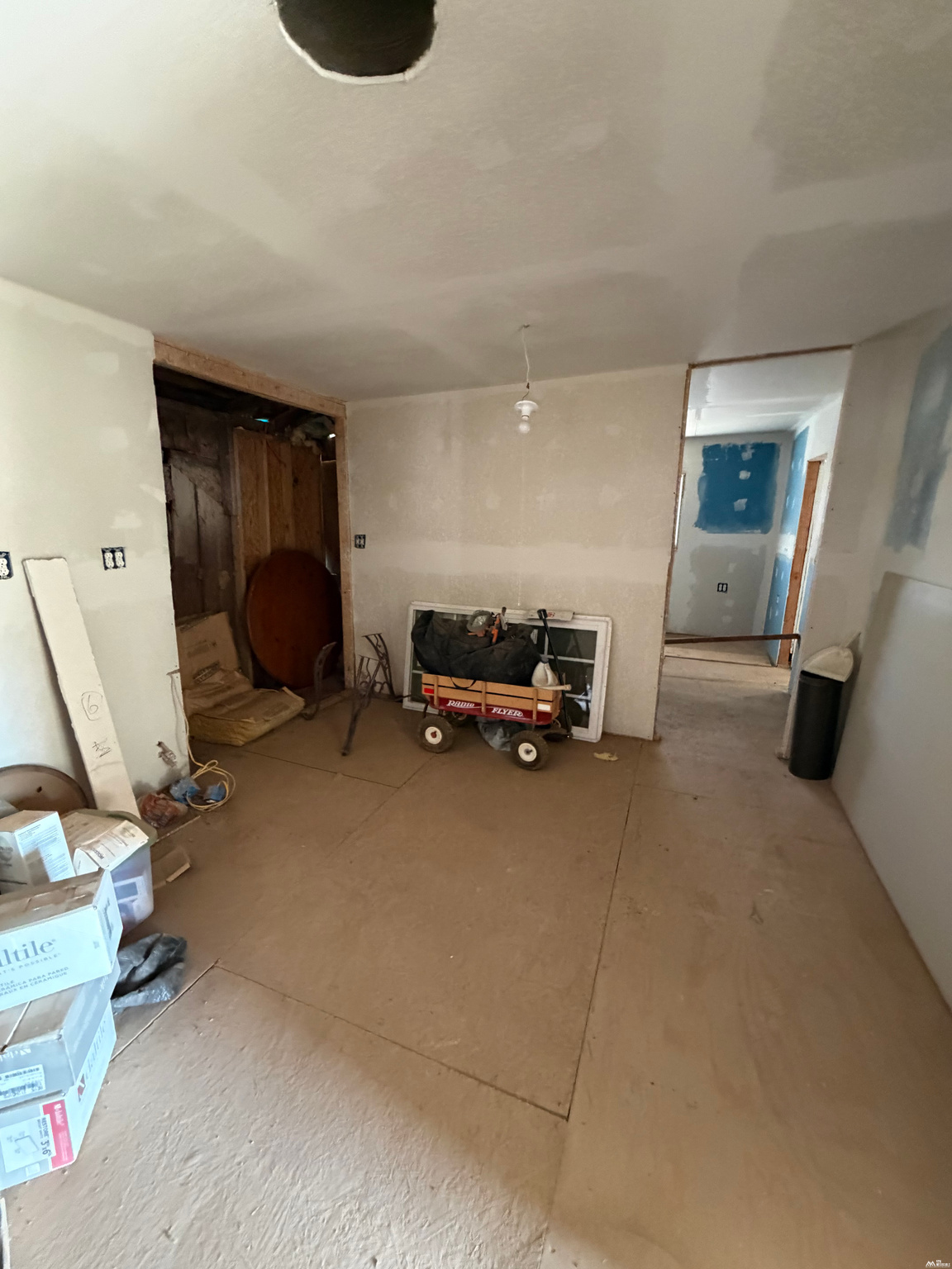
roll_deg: +0.7
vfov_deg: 102.1
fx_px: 513
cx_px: 476
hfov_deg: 85.7
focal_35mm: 14
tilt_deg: -13.9
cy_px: 634
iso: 1000
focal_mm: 2.22
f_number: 2.2
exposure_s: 1/60
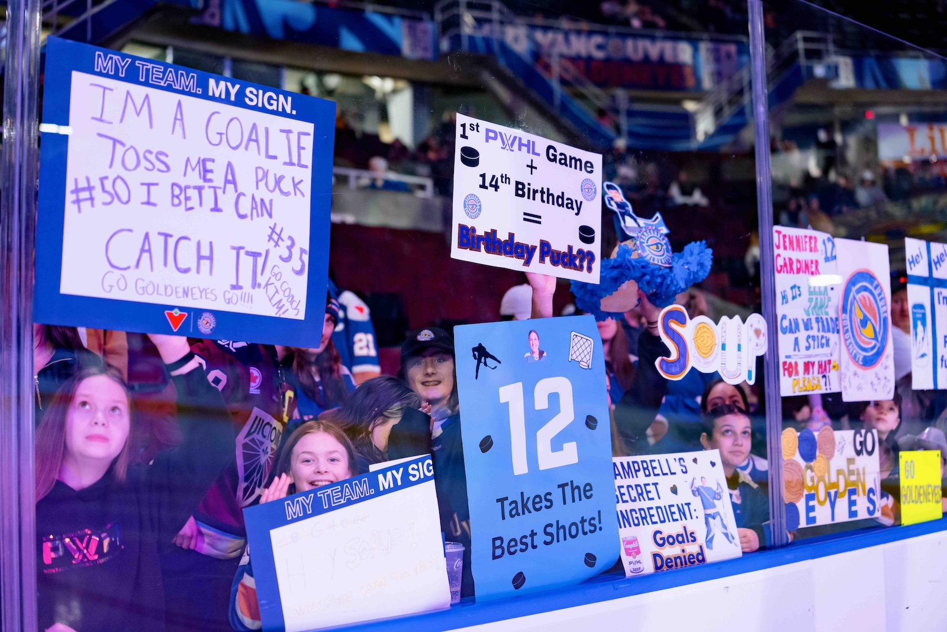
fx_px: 1315
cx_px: 474
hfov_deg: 39.6
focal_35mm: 50
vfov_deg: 27.0
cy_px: 316
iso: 1600
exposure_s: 1/160
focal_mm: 50
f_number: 2.2
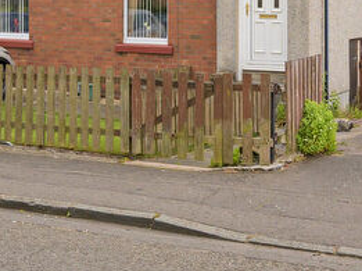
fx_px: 647
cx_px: 141
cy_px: -47
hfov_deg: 31.1
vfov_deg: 22.0
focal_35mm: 62
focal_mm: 24
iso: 100
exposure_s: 1/125
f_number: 7.1
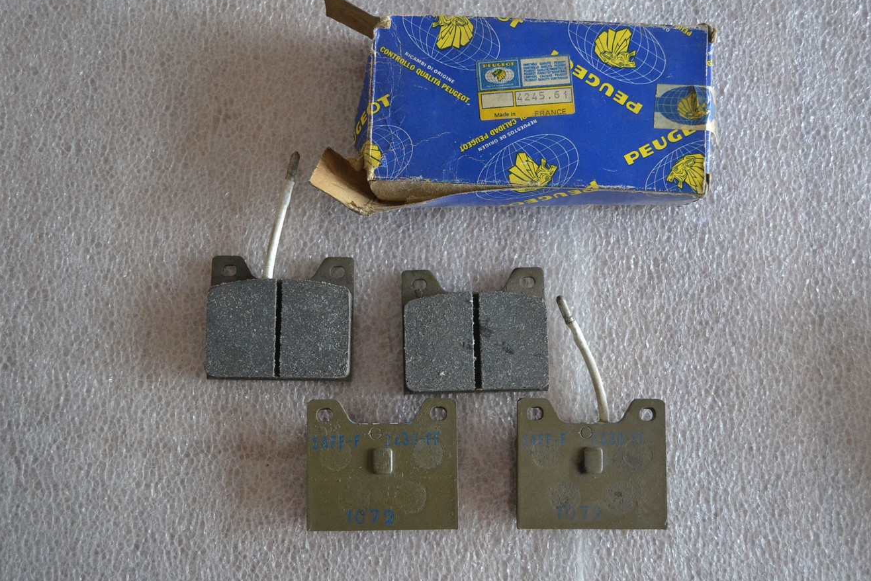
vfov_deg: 33.4
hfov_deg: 48.4
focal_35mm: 40
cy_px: 288
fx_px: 968
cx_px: 434
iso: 1600
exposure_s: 1/60
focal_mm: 26
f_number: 4.2
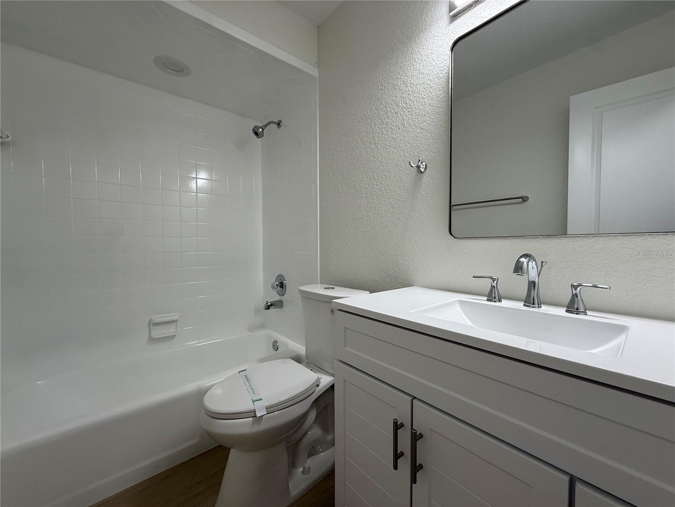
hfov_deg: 102.1
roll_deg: +0.7
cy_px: 254
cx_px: 338
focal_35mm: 14
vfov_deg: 85.7
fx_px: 273
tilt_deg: -0.9
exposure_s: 1/120
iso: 80
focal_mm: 2.22
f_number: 2.2
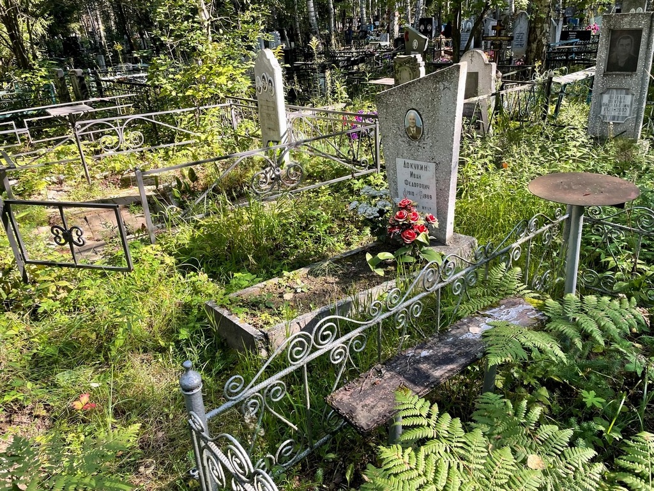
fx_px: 491
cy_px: 246
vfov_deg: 53.1
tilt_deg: -13.6
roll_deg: +2.5
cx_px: 327
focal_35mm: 26
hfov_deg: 67.3
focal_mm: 4.2
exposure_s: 1/202
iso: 32
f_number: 1.6
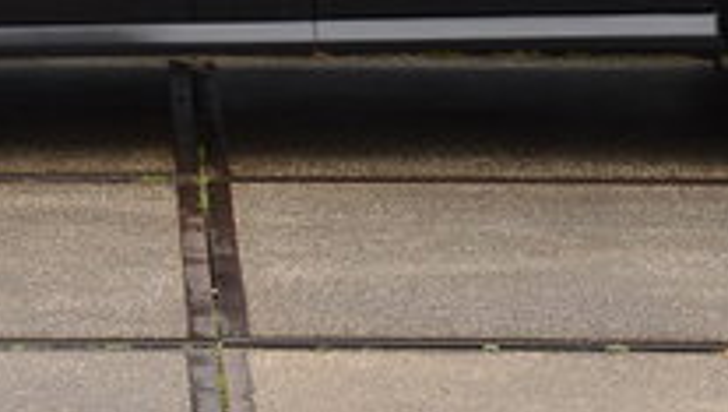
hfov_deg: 5.7
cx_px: 127
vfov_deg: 3.2
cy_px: -414
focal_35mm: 380
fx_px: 7344
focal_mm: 66
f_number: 5.3
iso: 400
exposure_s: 1/160
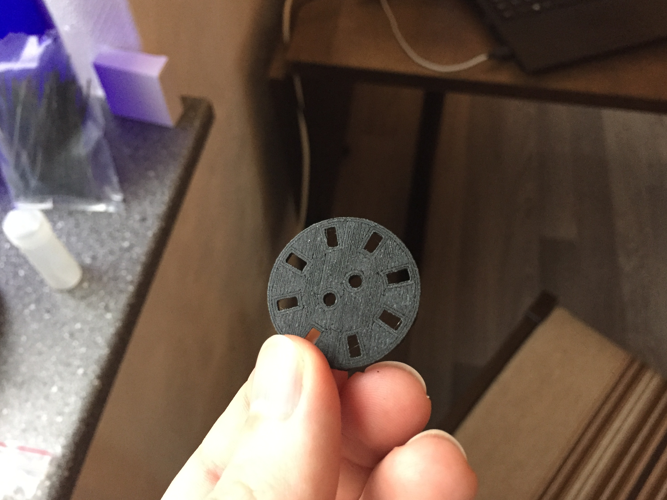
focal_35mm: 32
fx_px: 617
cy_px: 240
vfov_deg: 44.2
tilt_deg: -54.7
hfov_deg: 56.7
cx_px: 363
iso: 250
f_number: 2.2
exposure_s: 1/17
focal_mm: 4.15
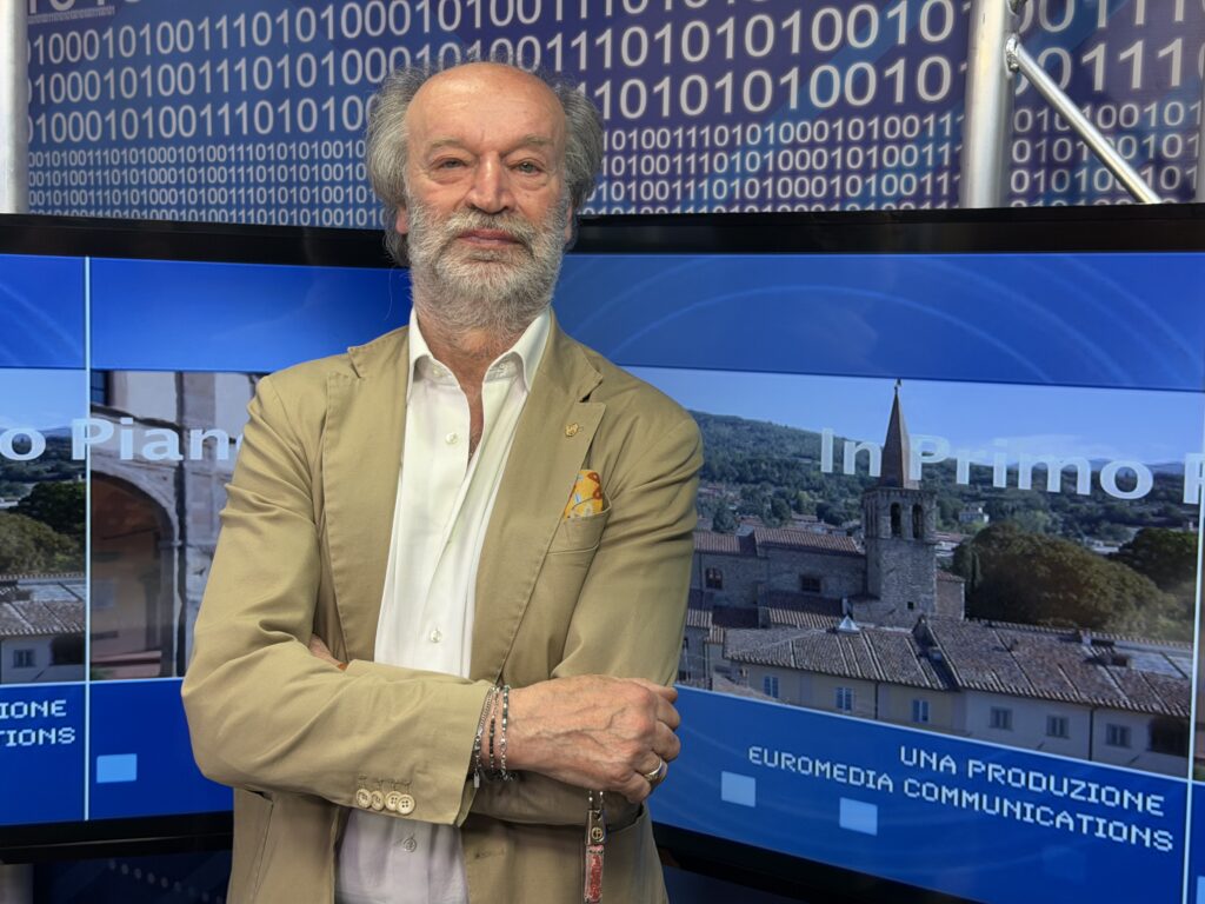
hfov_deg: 39.7
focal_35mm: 48
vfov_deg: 30.3
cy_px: 452
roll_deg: -1.0
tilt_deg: -7.9
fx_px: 1671
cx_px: 602
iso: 64
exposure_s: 1/100
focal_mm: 6.76
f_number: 1.78
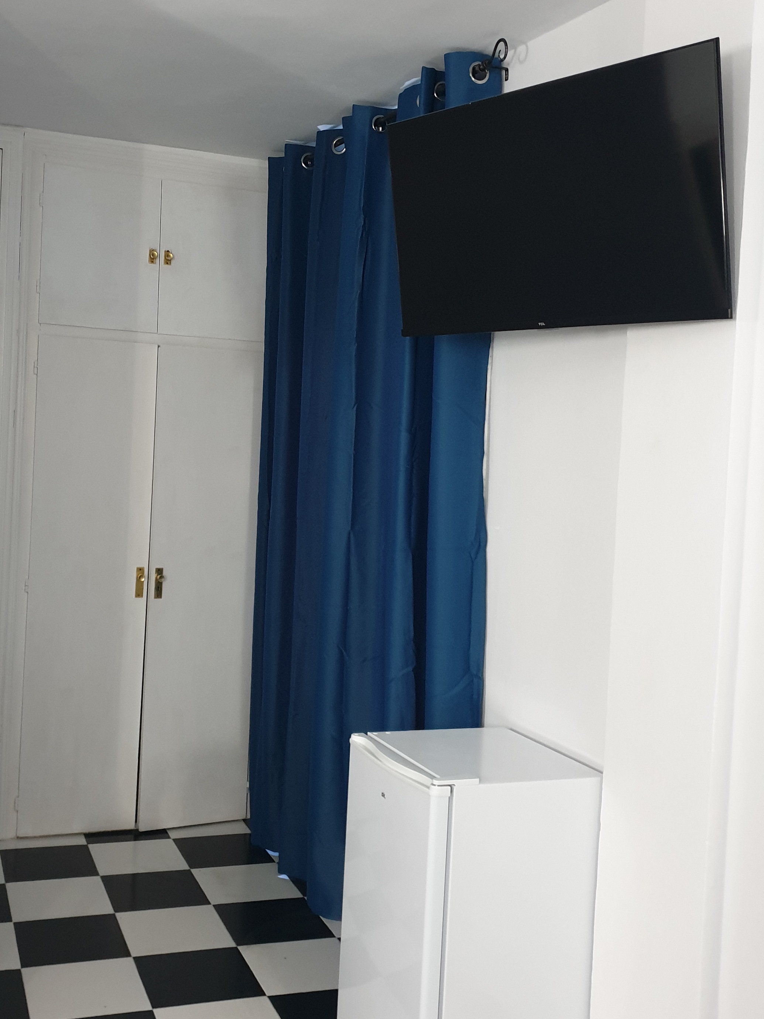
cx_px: 281
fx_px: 1118
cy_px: 448
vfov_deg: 48.9
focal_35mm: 38
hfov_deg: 37.5
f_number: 1.5
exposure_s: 1/25
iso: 320
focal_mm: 4.3
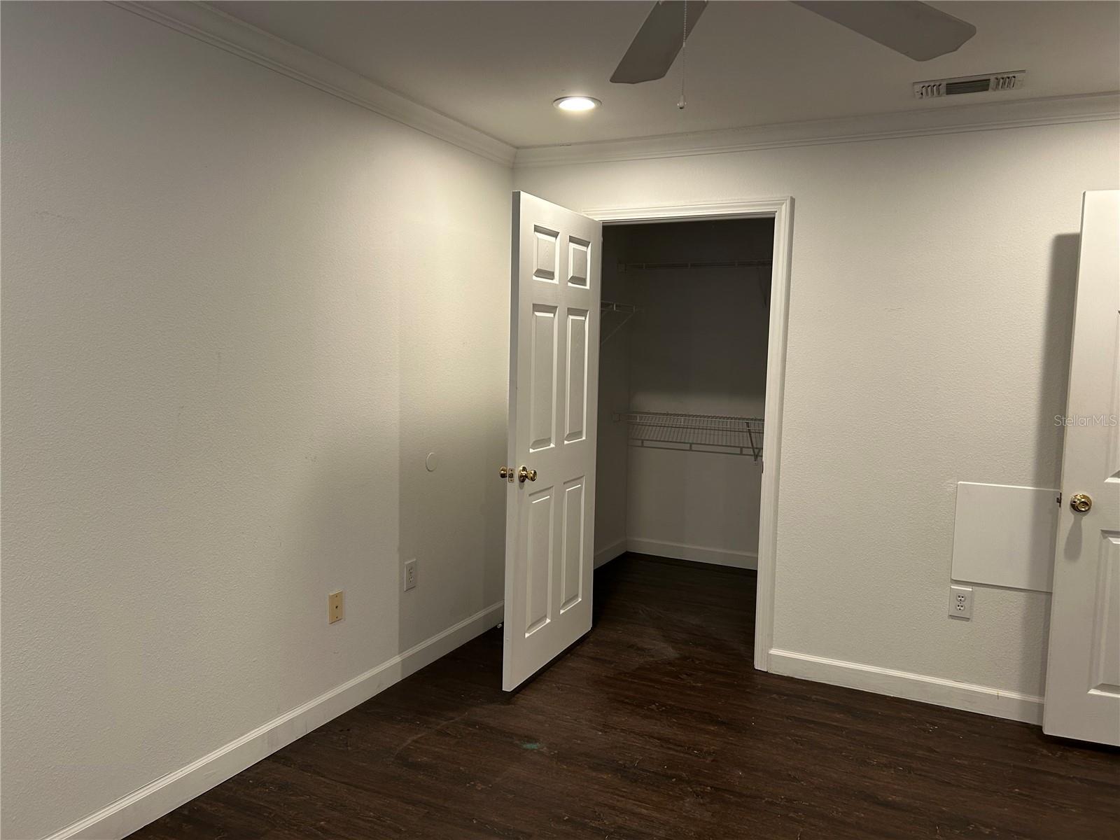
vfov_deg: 53.1
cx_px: 560
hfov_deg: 67.3
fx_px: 841
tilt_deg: -5.5
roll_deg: -1.4
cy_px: 420
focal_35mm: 26
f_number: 1.5
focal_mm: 5.7
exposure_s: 1/60
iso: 125
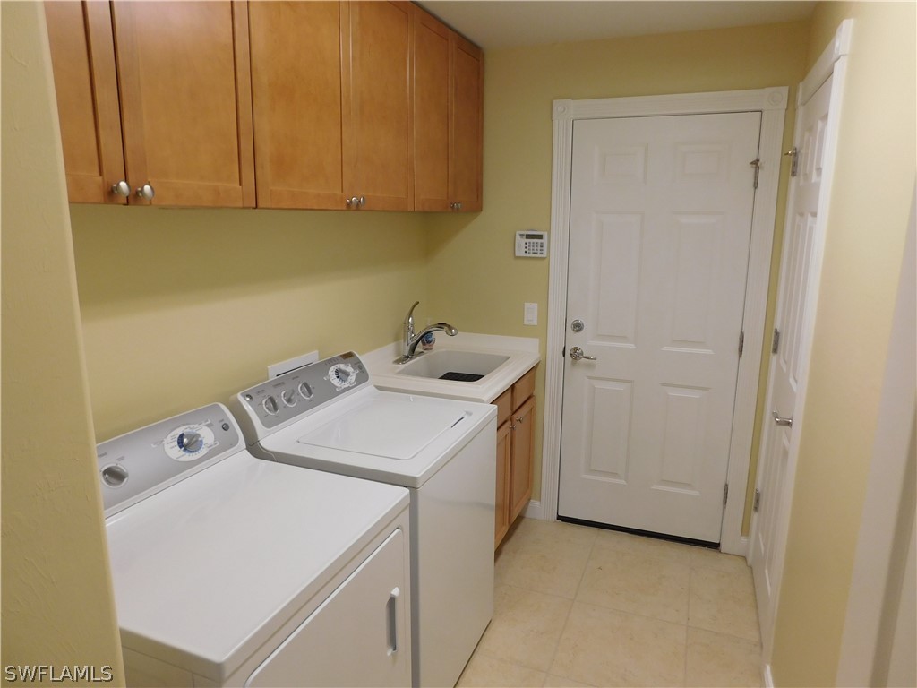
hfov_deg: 73.9
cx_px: 458
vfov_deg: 58.9
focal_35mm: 23
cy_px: 344
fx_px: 609
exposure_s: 1/30
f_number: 3
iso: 125
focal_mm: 4
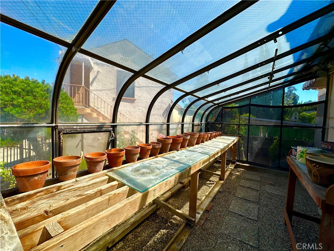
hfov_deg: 102.1
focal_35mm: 14
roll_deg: -2.1
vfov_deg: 85.7
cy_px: 126
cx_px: 167
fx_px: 135
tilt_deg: -2.3
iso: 40
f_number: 2.2
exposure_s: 1/1171
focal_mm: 2.22
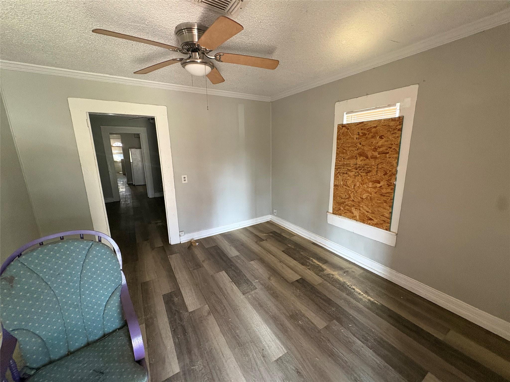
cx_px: 255
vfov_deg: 85.7
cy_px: 191
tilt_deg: -11.8
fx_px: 206
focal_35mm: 14
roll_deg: +1.0
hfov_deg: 102.1
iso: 400
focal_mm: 2.22
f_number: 2.2
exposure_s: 1/60
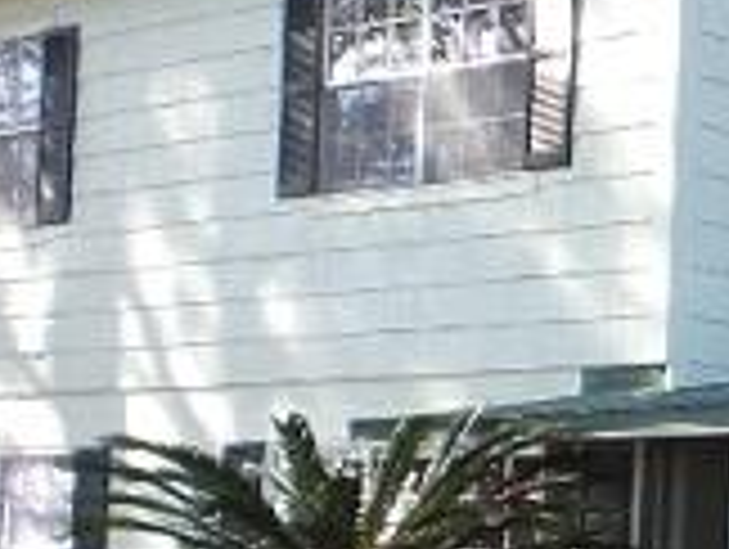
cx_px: 1422
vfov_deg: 13.4
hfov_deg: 15.0
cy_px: 576
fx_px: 2299
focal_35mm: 109
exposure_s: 1/100
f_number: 4
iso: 100
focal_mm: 4.1
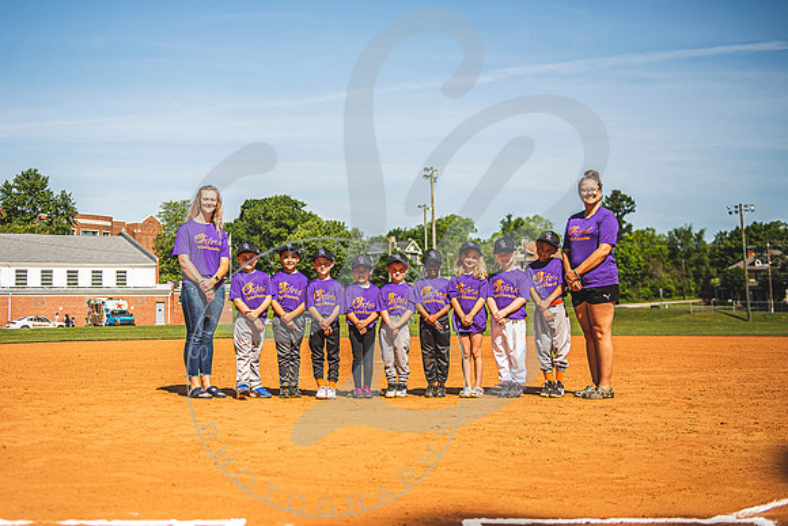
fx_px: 1032
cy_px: 216
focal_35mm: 47
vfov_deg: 28.5
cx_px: 325
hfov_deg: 41.6
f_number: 5.6
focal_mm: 38
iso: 100
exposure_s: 1/1250
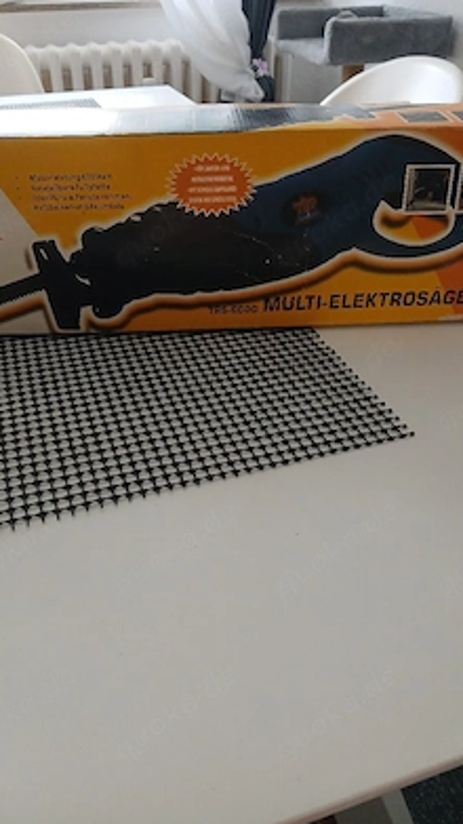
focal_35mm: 29
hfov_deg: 40.2
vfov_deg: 66.1
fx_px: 633
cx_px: 221
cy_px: 407
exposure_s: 1/50.3
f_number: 1.8
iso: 160
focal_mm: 3.98
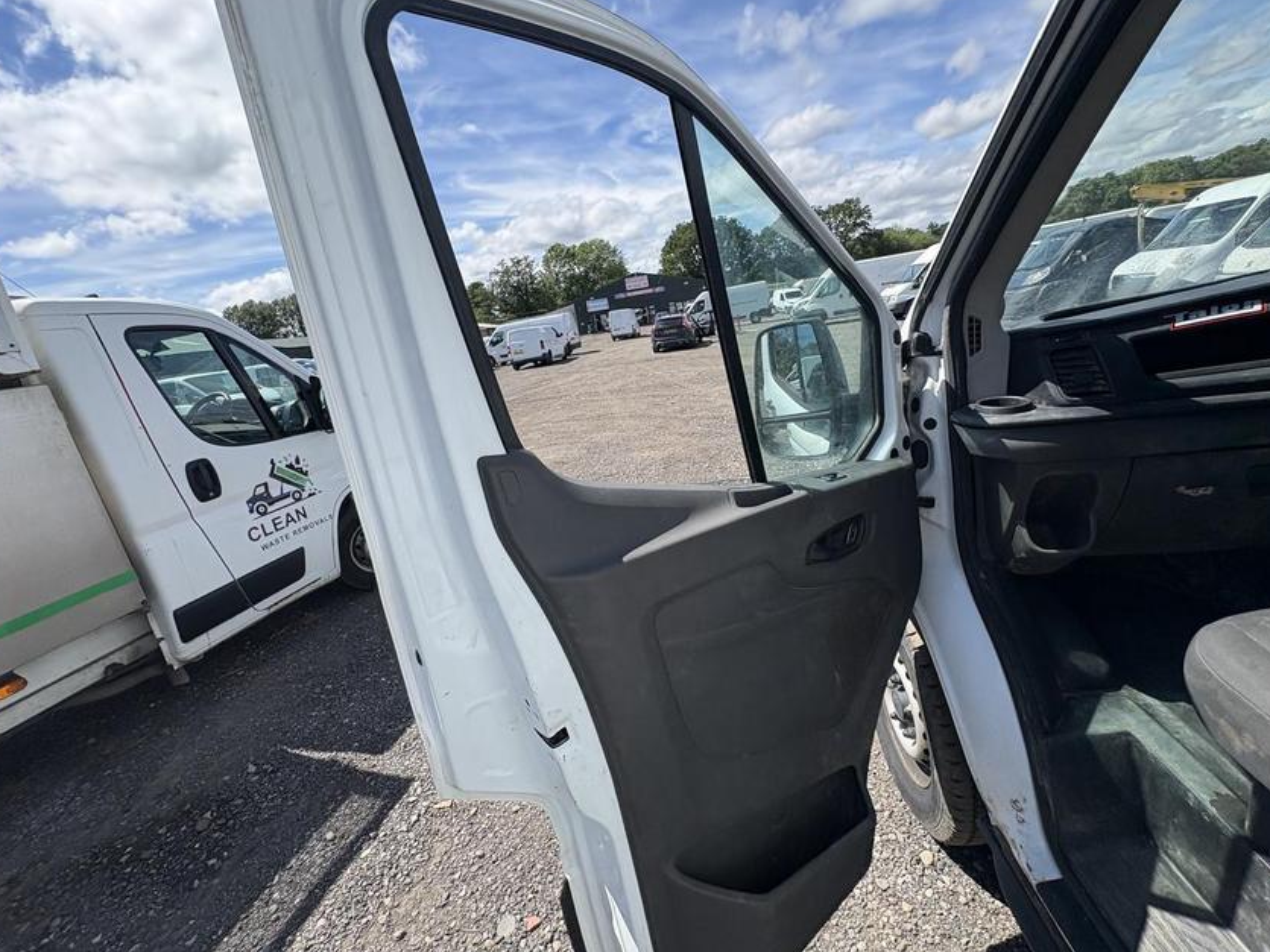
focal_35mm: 15
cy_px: 446
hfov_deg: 98.1
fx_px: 550
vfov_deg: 81.7
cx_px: 659
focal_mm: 2.22
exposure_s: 1/1567
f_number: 2.2
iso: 64
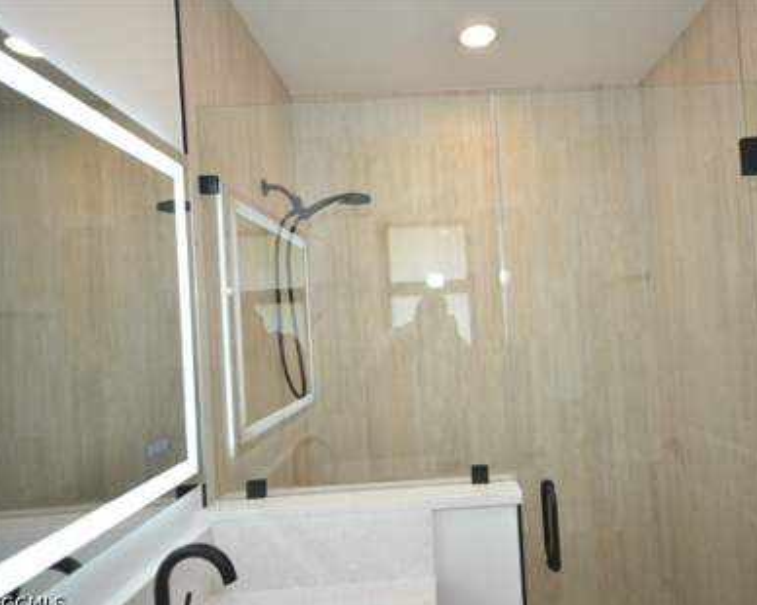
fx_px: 506
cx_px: 455
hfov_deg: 72.8
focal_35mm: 23
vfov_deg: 61.8
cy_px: 305
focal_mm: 13
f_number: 4.5
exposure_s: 1/60
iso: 360
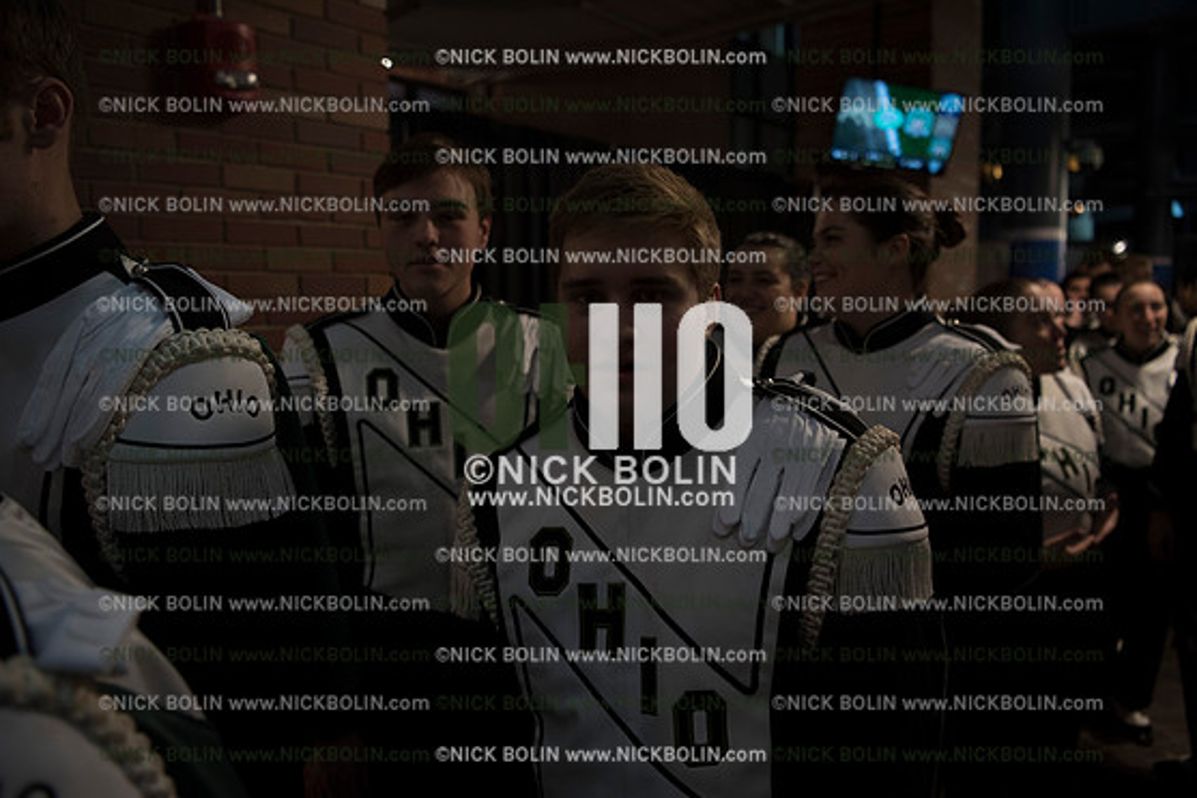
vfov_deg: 51.3
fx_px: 831
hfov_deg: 71.5
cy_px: 405
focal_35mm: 25
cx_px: 600
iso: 1250
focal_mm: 24
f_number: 2.8
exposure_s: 1/160
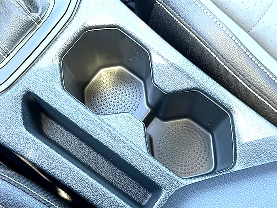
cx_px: 138
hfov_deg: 47.9
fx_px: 312
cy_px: 104
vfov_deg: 36.8
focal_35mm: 39
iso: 64
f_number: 1.78
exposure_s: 1/40
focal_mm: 6.86
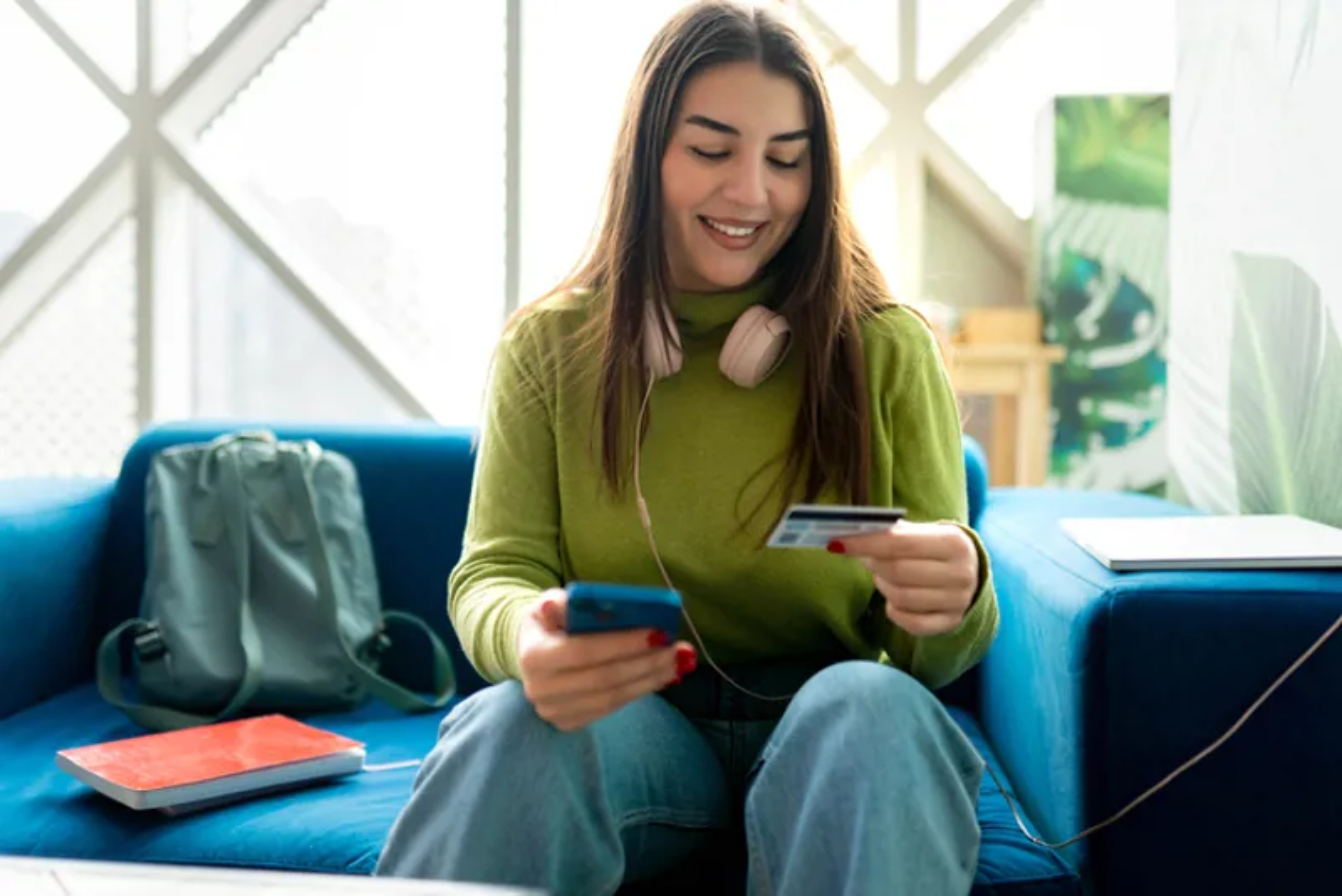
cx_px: 671
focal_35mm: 35
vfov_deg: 37.9
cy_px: 448
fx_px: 1305
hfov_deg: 54.4
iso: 160
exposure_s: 1/250
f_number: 1.6
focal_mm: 35
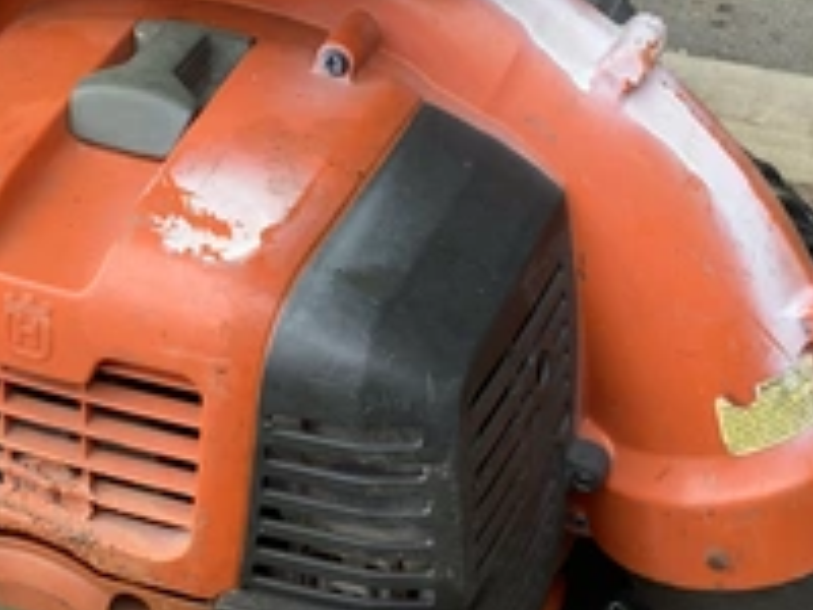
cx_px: 264
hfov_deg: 30.9
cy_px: 94
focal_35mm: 62
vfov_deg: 23.2
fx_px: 1456
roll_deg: +2.0
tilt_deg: -28.7
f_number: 2.4
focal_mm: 3.3
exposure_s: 1/126
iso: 25
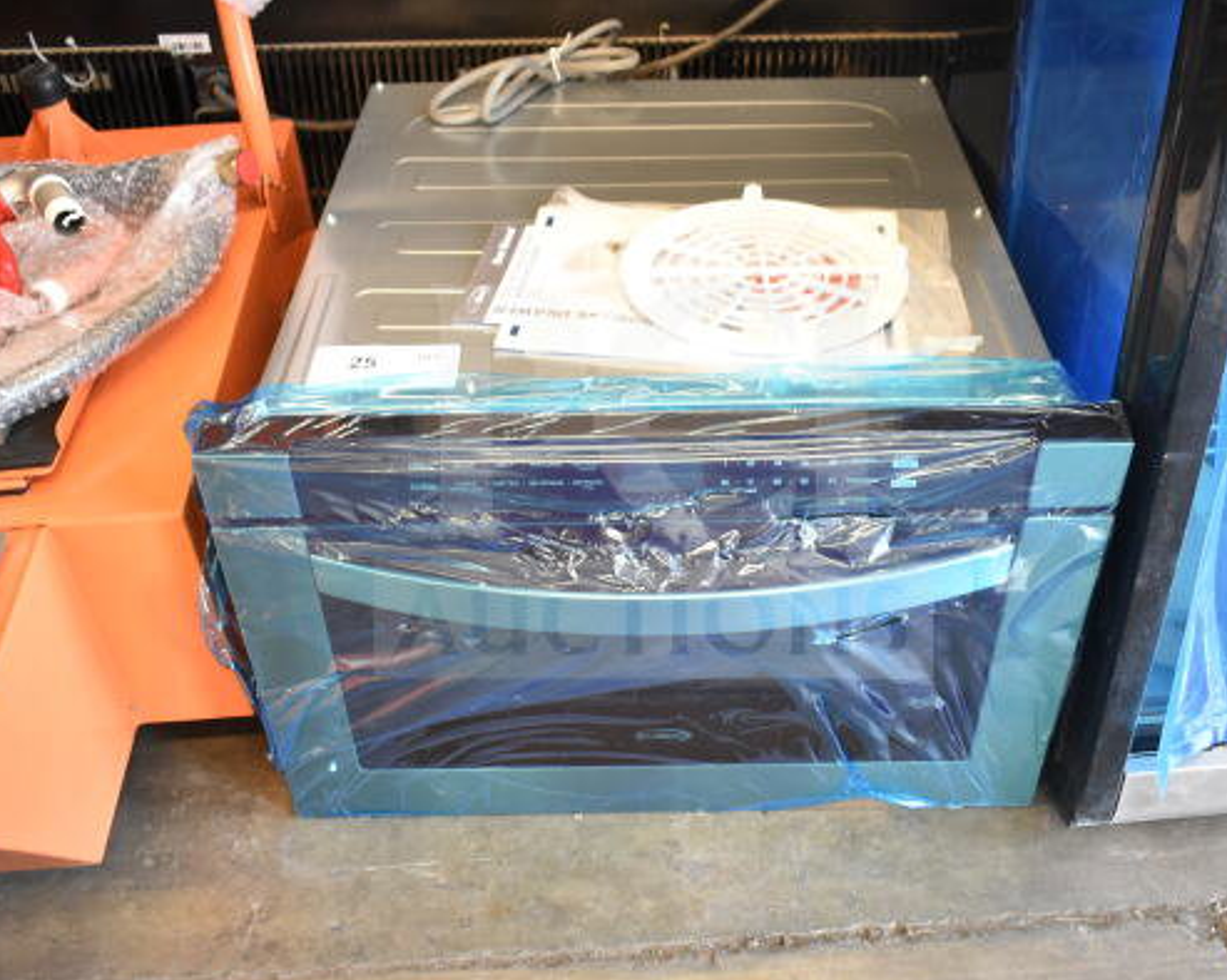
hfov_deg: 49.6
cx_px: 652
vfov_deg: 40.5
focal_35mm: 37
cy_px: 481
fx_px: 1328
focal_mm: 21
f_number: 3.8
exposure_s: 1/60
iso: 1600
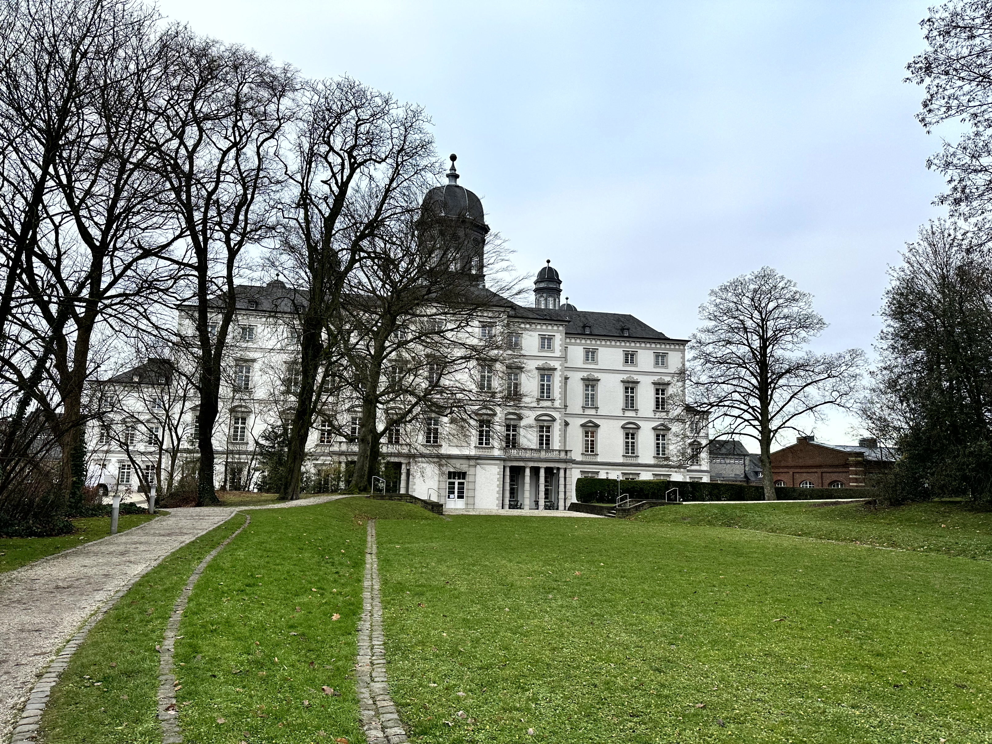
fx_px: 688
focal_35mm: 24
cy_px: 372
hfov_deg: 71.6
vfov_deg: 56.8
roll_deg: -0.9
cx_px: 496
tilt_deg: +8.4
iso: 80
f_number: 1.78
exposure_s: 1/729
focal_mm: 6.86
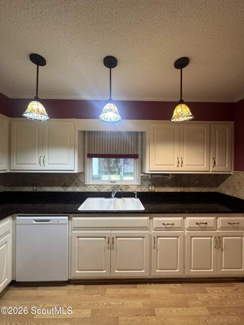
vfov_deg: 102.1
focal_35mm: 14
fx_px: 132
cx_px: 122
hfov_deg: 85.7
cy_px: 162
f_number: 2.2
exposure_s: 1/60
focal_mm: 2.22
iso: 250
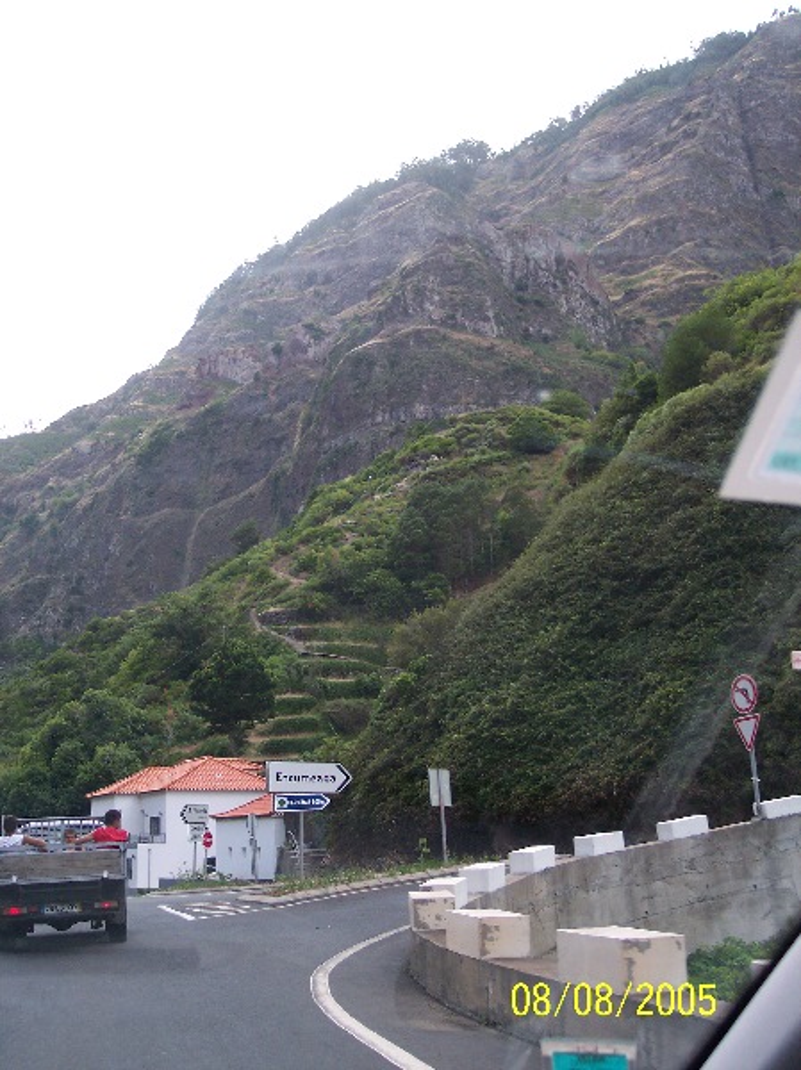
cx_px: 400
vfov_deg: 49.0
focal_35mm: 38
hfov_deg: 37.7
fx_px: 1174
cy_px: 535
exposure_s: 1/250
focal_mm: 8
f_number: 2.8
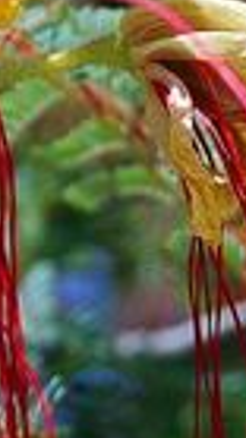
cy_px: -91
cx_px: -101
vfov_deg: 5.6
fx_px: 4484
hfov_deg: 3.1
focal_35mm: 386
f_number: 6.3
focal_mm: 38
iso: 100
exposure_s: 1/125
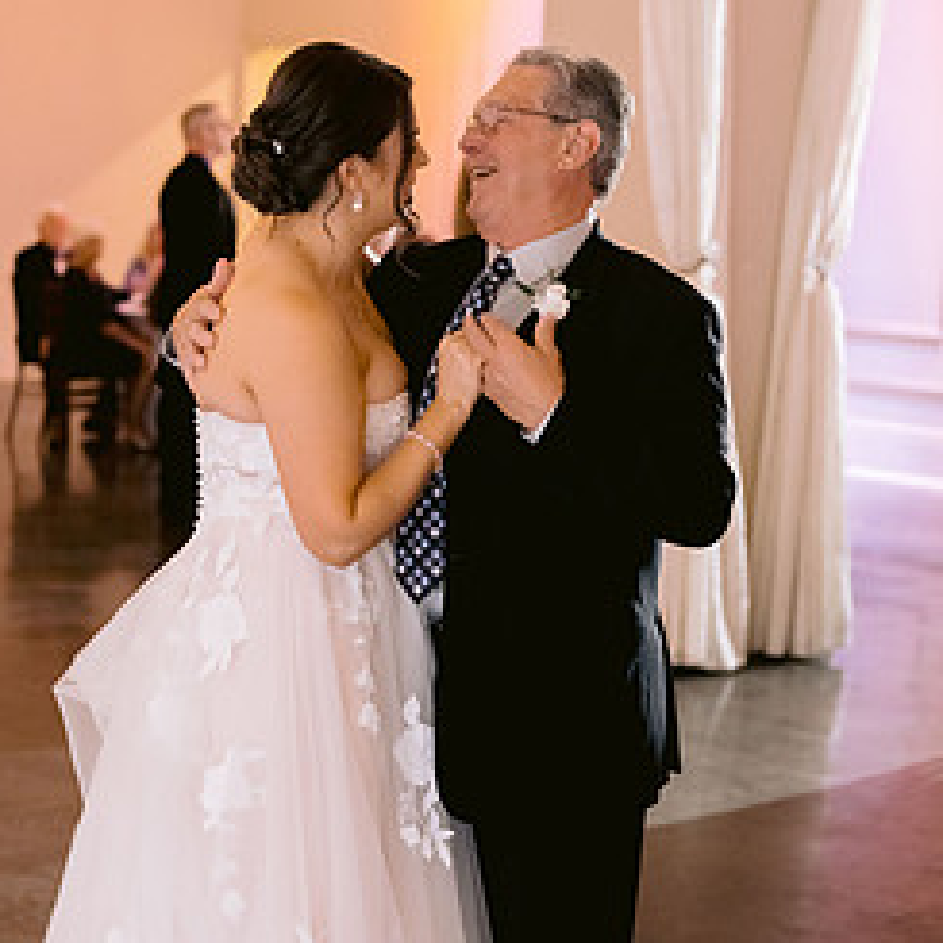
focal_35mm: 78
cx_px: 412
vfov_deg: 22.2
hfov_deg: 22.2
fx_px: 2404
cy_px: 550
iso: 3200
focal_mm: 50
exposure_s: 1/160
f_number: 2.5
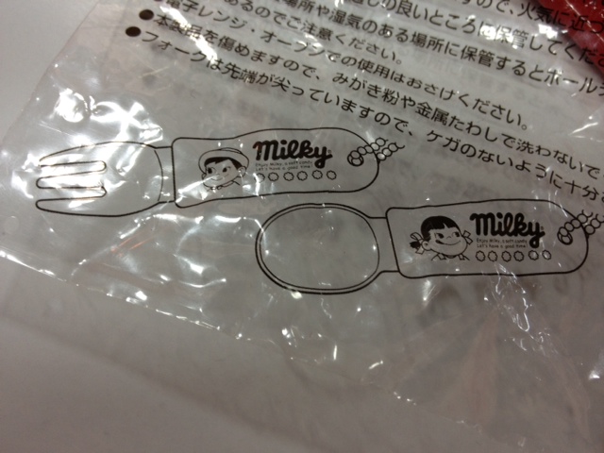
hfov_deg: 52.6
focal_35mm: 35
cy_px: 226
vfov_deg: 40.7
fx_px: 611
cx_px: 302
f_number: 2.4
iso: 80
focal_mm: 4.28
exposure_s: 1/30
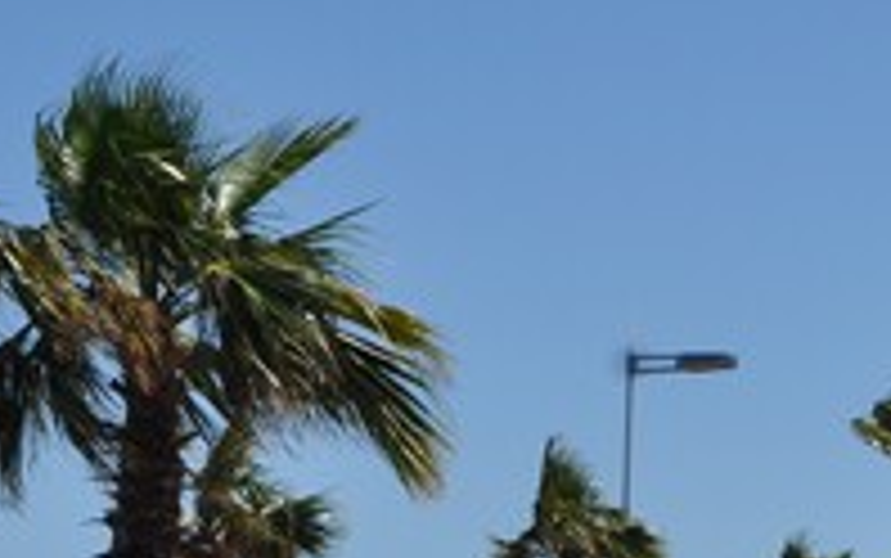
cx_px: 828
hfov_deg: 13.6
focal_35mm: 153
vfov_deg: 8.6
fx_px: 3709
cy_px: 344
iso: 200
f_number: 11
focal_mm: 31
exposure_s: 1/500
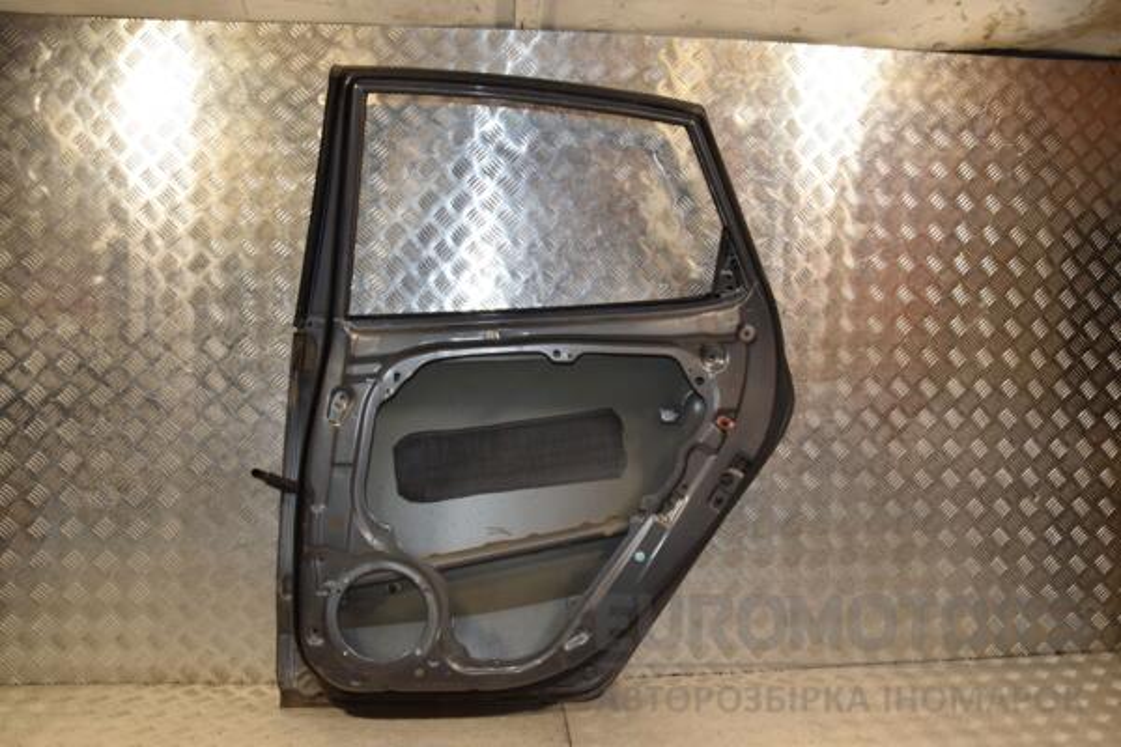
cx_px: 560
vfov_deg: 47.9
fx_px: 841
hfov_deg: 67.4
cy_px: 374
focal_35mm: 27
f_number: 6.3
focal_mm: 18
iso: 800
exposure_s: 1/200
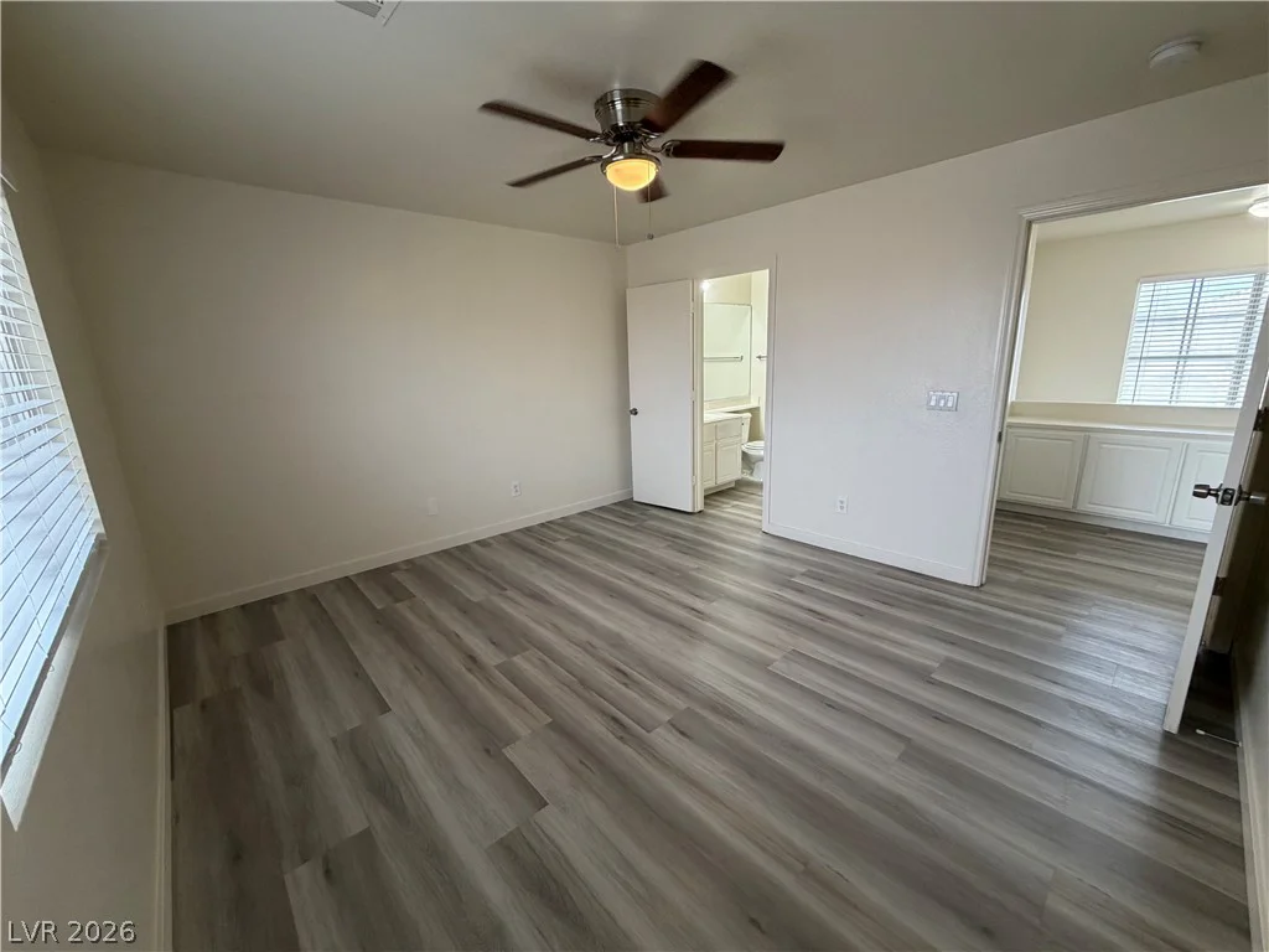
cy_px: 476
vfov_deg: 85.7
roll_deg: +2.0
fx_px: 513
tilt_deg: -14.0
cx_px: 634
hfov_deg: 102.1
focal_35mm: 14
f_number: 2.2
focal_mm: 2.22
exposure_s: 1/120
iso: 200
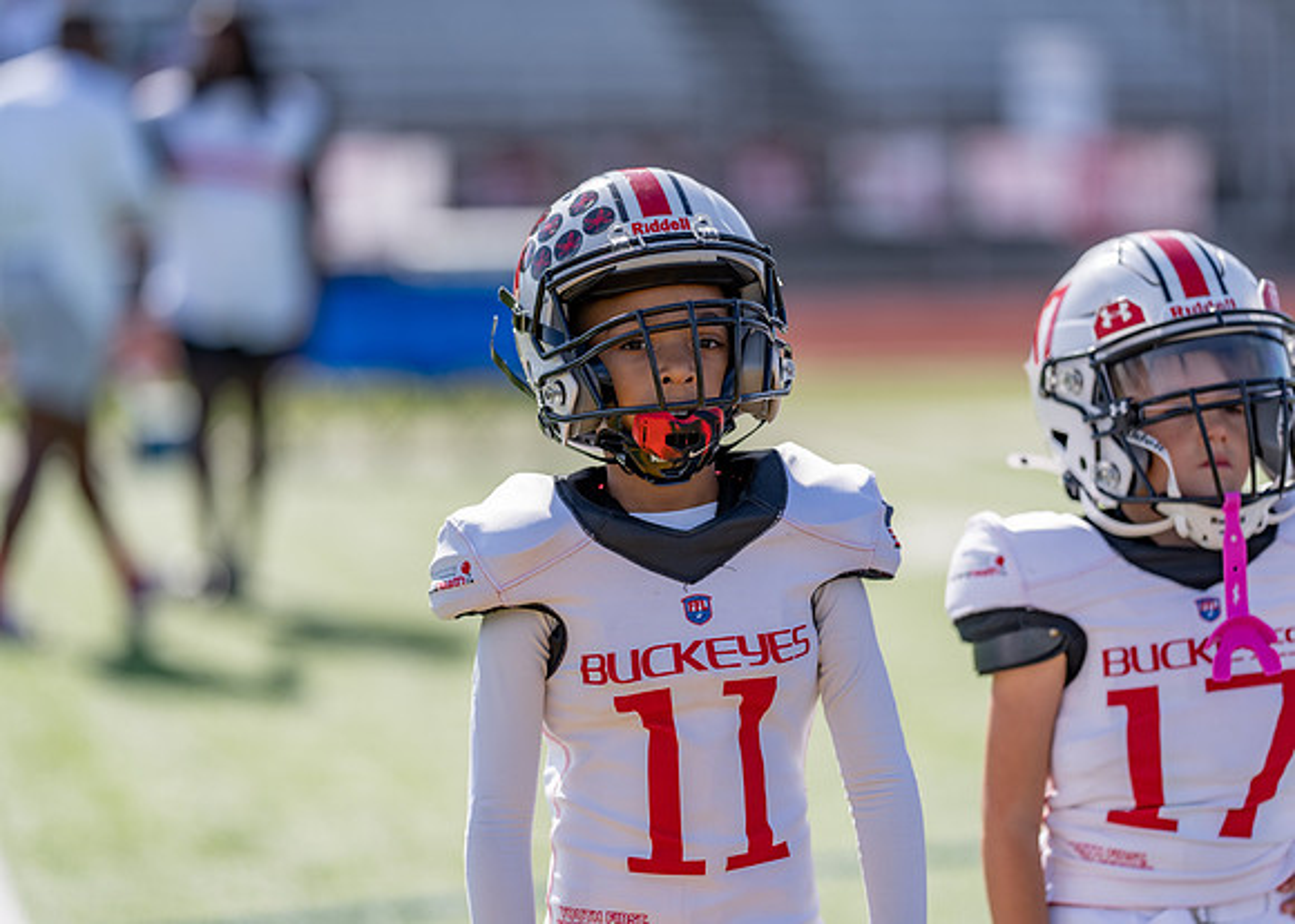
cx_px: 648
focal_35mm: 141
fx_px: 5202
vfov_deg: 10.2
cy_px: 462
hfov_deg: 14.2
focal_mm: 135
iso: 100
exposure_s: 1/4000
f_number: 1.8
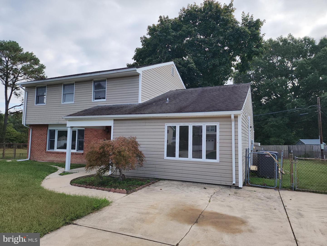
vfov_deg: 58.9
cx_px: 164
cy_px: 123
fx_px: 217
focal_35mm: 23
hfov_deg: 73.9
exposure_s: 1/309
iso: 12
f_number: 1.8
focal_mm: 6.4
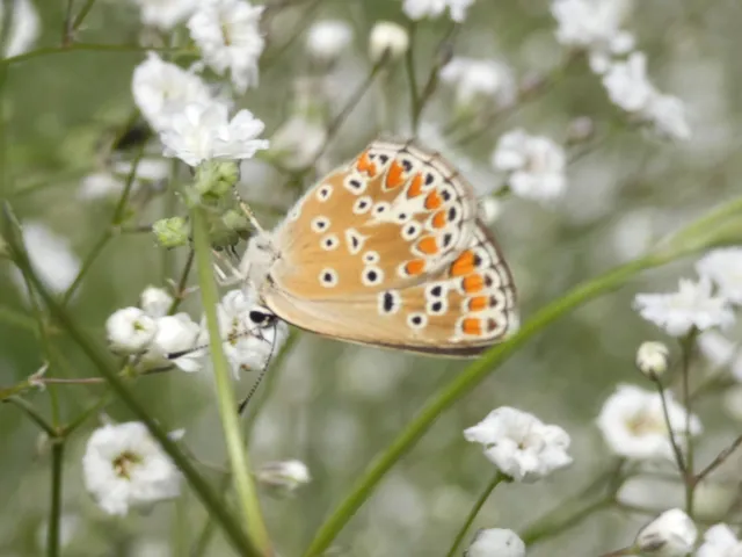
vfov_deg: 10.7
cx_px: 371
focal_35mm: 138
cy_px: 278
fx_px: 2958
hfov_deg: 14.3
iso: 80
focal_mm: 24.7
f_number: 5.3
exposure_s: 1/160
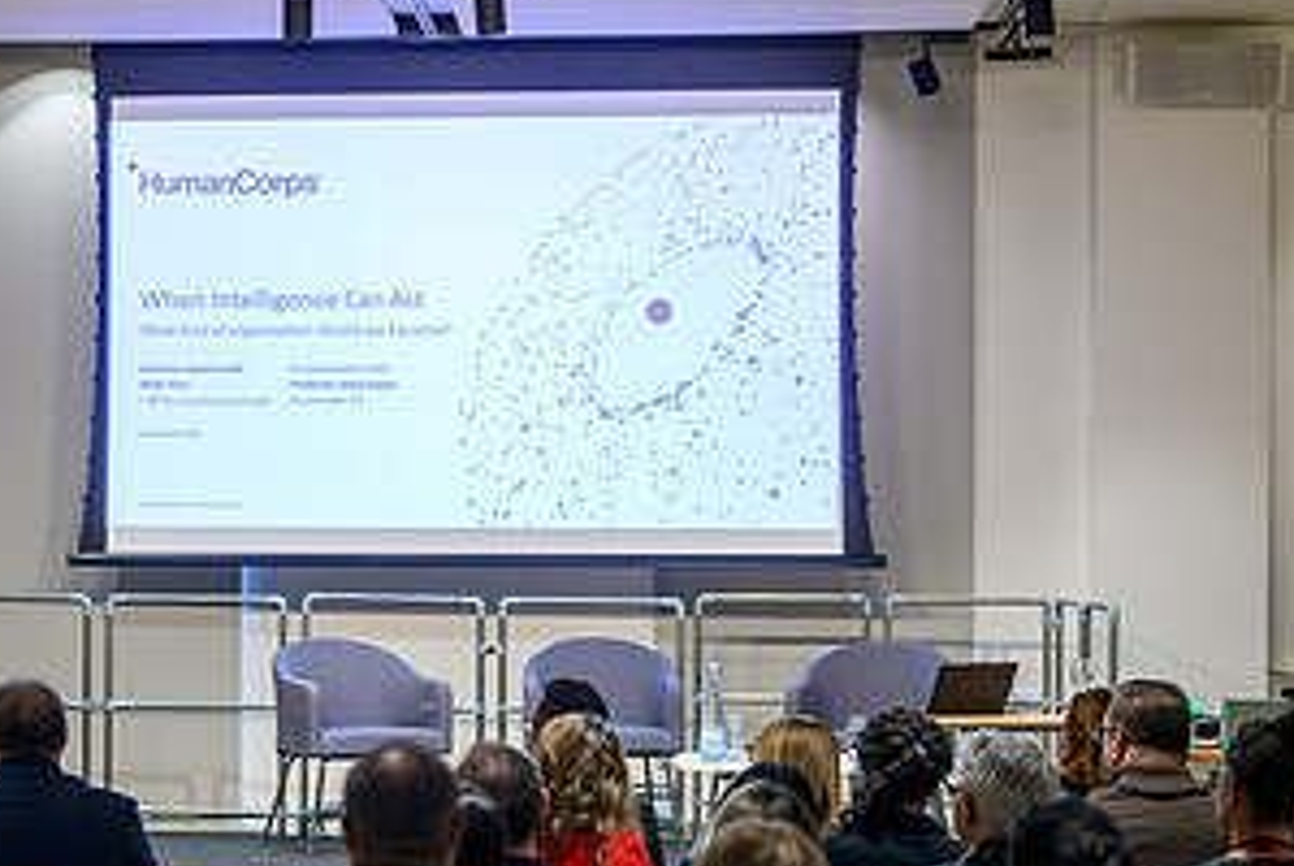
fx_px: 3490
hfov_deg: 20.7
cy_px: 491
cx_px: 216
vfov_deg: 14.1
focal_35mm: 97
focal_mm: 50
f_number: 1.8
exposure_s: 1/200
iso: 200
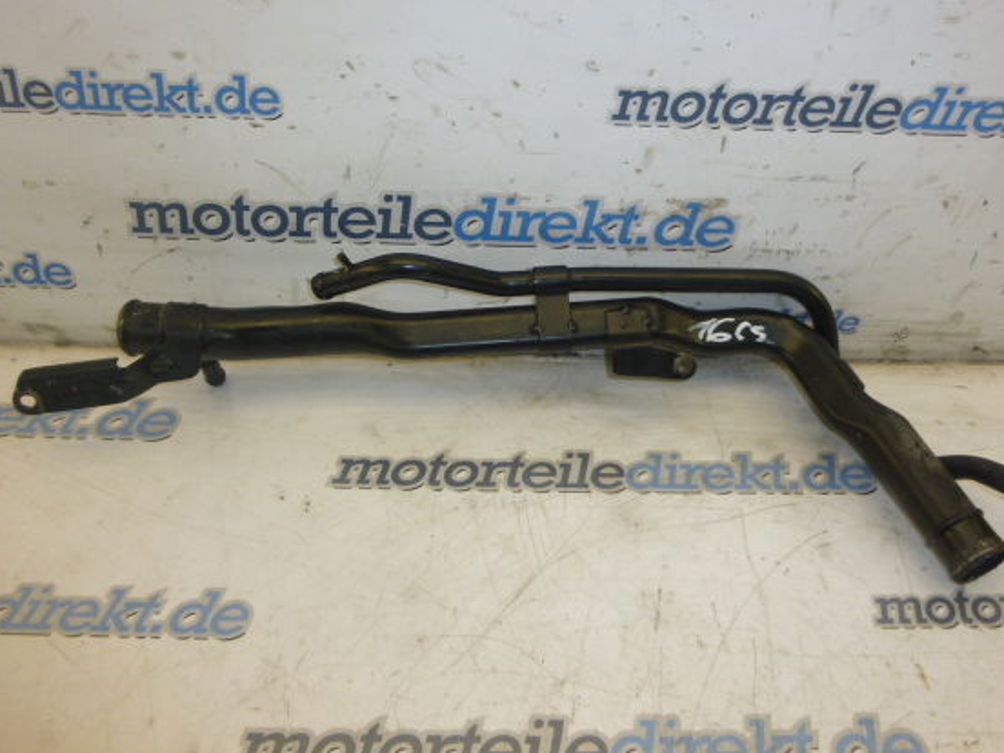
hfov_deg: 61.5
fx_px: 841
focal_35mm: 29
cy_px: 373
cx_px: 560
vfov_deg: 48.2
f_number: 3.1
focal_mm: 4.5
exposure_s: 1/60
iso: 100
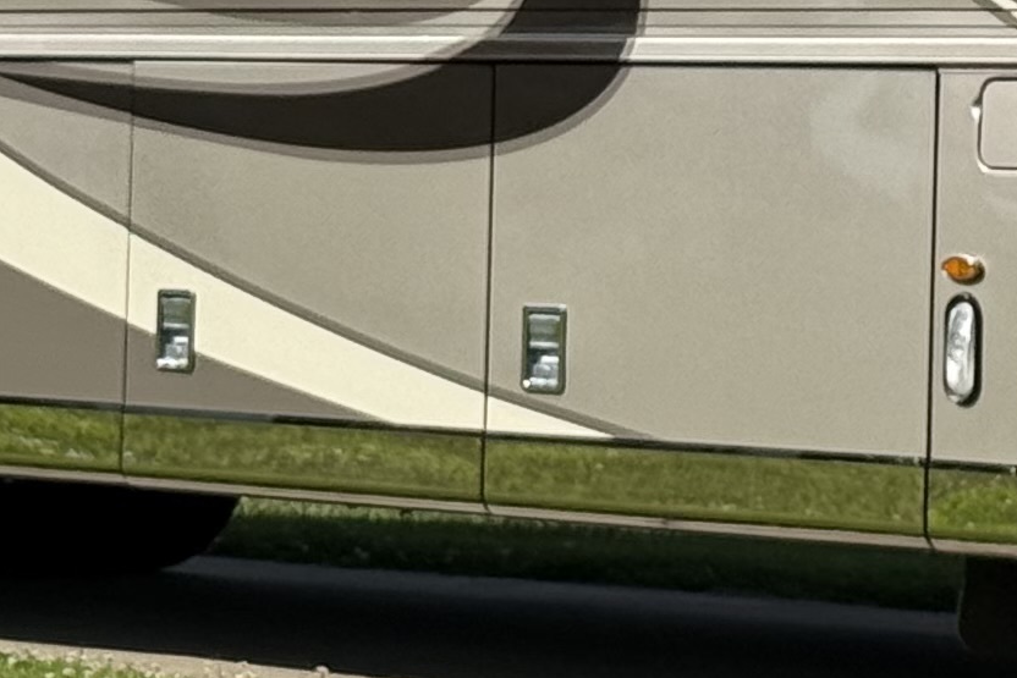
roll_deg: -0.9
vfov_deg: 5.6
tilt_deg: +6.2
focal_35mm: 242
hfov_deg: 8.5
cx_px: 840
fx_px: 6837
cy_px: -285
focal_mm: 6.76
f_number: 1.78
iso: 64
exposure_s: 1/6536
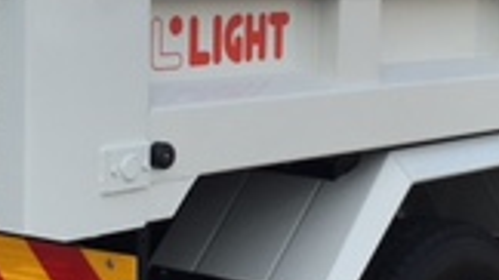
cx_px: 277
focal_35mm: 125
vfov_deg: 9.6
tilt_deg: -3.0
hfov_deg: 17.2
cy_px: 28
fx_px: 1653
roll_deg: -0.6
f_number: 2.2
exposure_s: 1/1115
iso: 25
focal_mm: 4.15
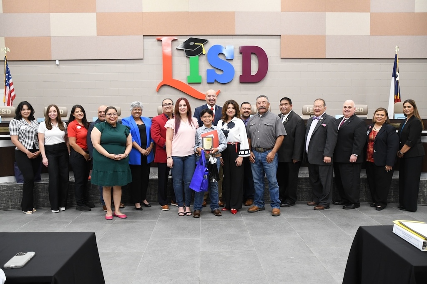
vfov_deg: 42.3
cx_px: 214
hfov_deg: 60.3
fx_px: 368
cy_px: 142
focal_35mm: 31
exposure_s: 1/60
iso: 1600
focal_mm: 21
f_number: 5.6
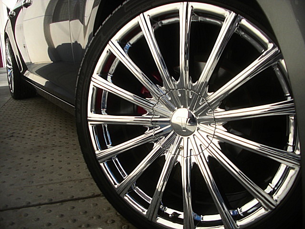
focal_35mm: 36
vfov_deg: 39.7
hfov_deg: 51.4
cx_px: 152
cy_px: 114
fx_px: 317
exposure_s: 1/500
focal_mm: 6.3
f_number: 2.8
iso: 50
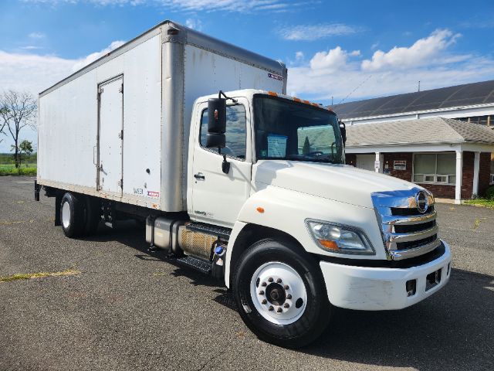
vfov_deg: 58.9
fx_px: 328
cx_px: 247
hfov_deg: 73.9
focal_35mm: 23
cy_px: 186
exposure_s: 1/2650
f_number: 1.8
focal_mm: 5.4
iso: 20
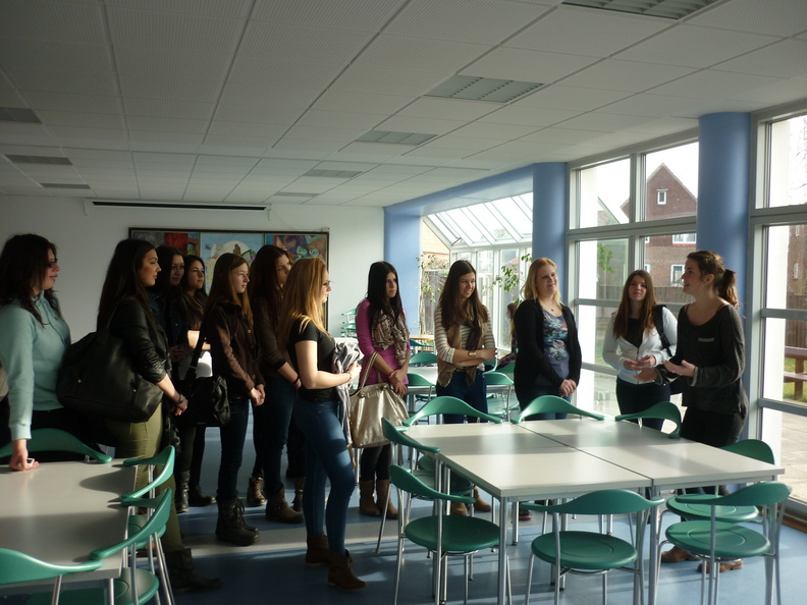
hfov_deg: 55.4
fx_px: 769
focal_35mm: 33
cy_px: 302
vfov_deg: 42.9
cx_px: 404
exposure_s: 1/100
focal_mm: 5.5
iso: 80
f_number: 2.8
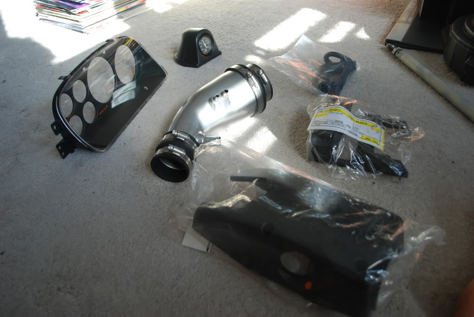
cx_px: 237
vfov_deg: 48.1
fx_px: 356
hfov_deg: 67.3
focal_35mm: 27
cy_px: 158
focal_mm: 18
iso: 100
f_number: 3.5
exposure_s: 1/30
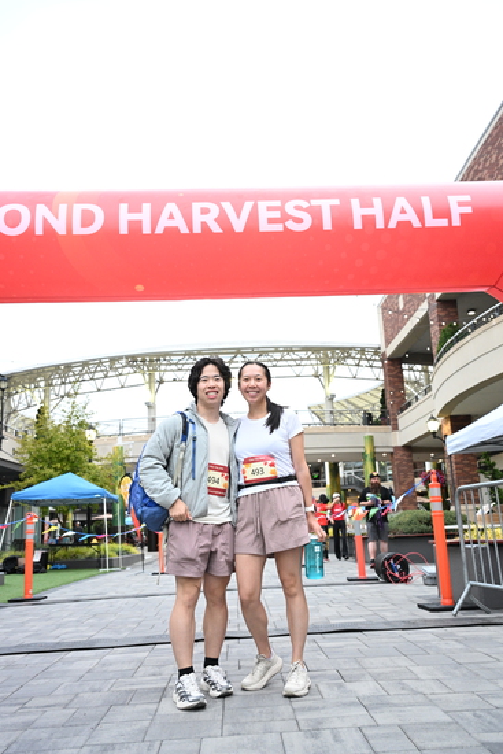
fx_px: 639
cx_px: 252
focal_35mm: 30
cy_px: 377
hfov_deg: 43.0
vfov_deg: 61.1
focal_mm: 30.5
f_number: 4
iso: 3200
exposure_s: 1/400
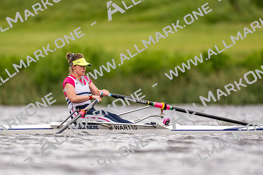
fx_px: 6571
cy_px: 88
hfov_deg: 2.3
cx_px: 132
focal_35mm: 900
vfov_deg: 1.5
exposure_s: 1/2500
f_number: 4
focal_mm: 600
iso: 560
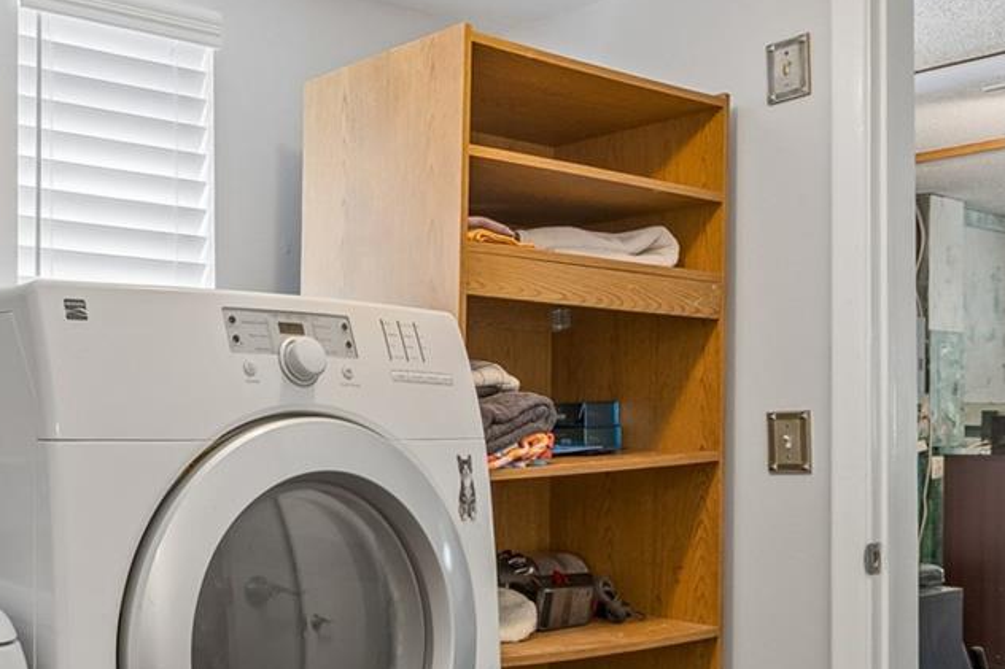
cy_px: 354
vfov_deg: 35.0
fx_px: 1060
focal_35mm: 38
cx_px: 76
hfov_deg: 45.3
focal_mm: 10
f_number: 7.1
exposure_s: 1/4
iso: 100
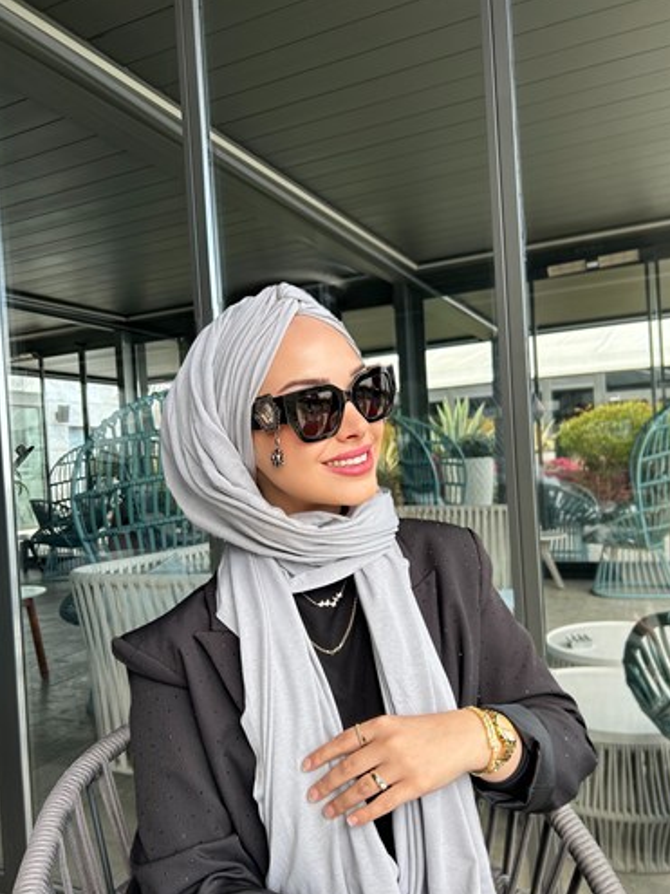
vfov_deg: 63.4
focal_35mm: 28
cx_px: 347
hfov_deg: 49.7
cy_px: 472
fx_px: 723
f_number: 1.5
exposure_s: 1/502
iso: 50
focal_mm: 5.7
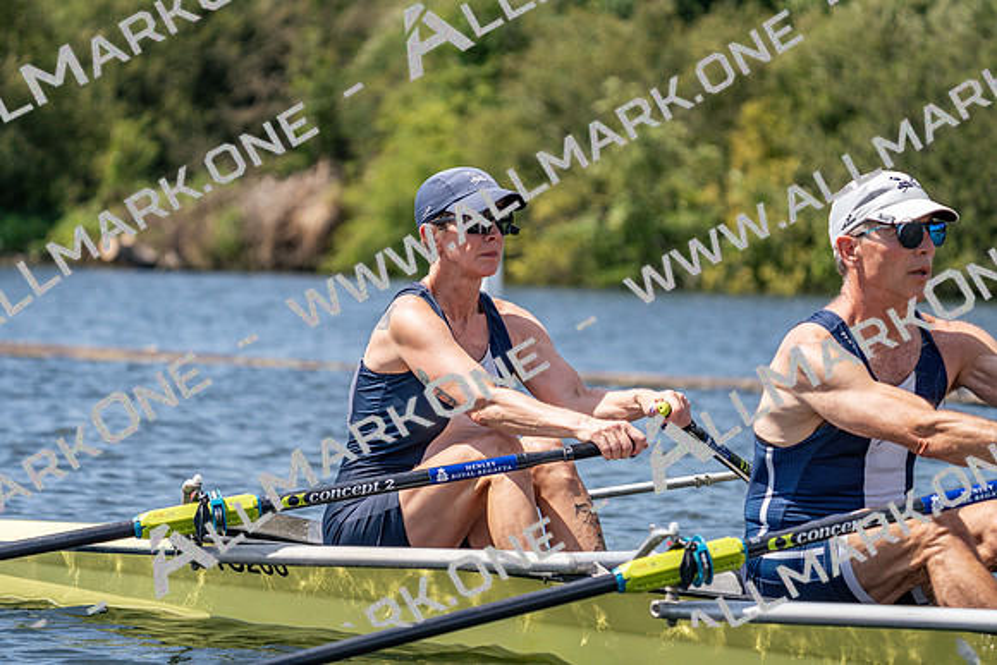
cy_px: 332
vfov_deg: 6.9
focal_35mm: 200
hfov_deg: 10.3
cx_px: 498
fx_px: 5540
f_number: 5.6
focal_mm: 200
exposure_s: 1/2000
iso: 320
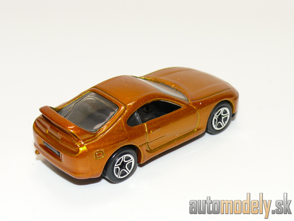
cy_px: 110
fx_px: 688
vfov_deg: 18.2
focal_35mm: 81
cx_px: 147
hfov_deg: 24.1
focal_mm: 11.9
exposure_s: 1/30
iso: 100
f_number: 4
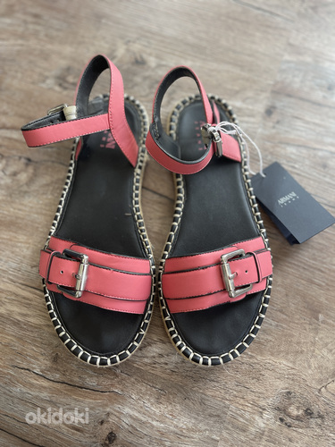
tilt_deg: -75.8
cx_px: 168
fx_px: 335
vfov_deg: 67.3
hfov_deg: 53.1
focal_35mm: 26
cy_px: 224
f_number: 1.6
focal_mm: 5.1
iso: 100
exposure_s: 1/121
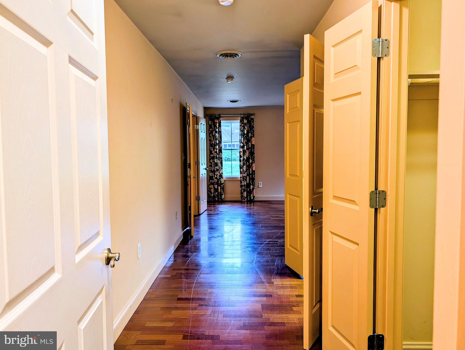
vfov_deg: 56.9
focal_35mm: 24
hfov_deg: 71.5
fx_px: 323
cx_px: 232
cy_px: 175
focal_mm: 6.9
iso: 22
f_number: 1.68
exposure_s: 1/174
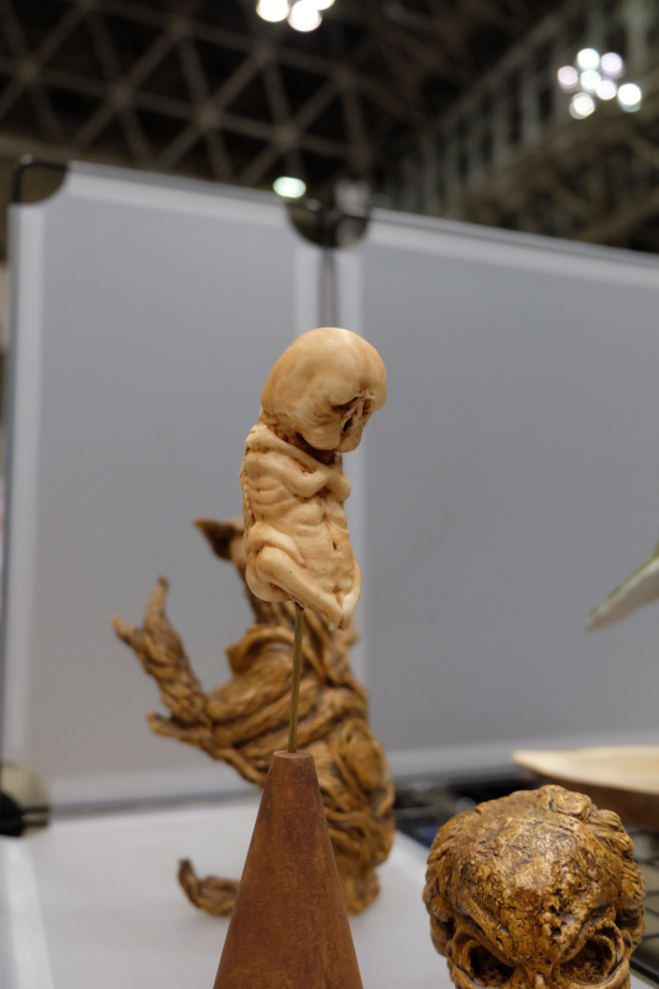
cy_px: 494
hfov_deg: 40.0
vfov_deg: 57.2
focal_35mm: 33
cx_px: 330
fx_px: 906
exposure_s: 1/125
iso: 2500
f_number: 4
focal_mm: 22.2
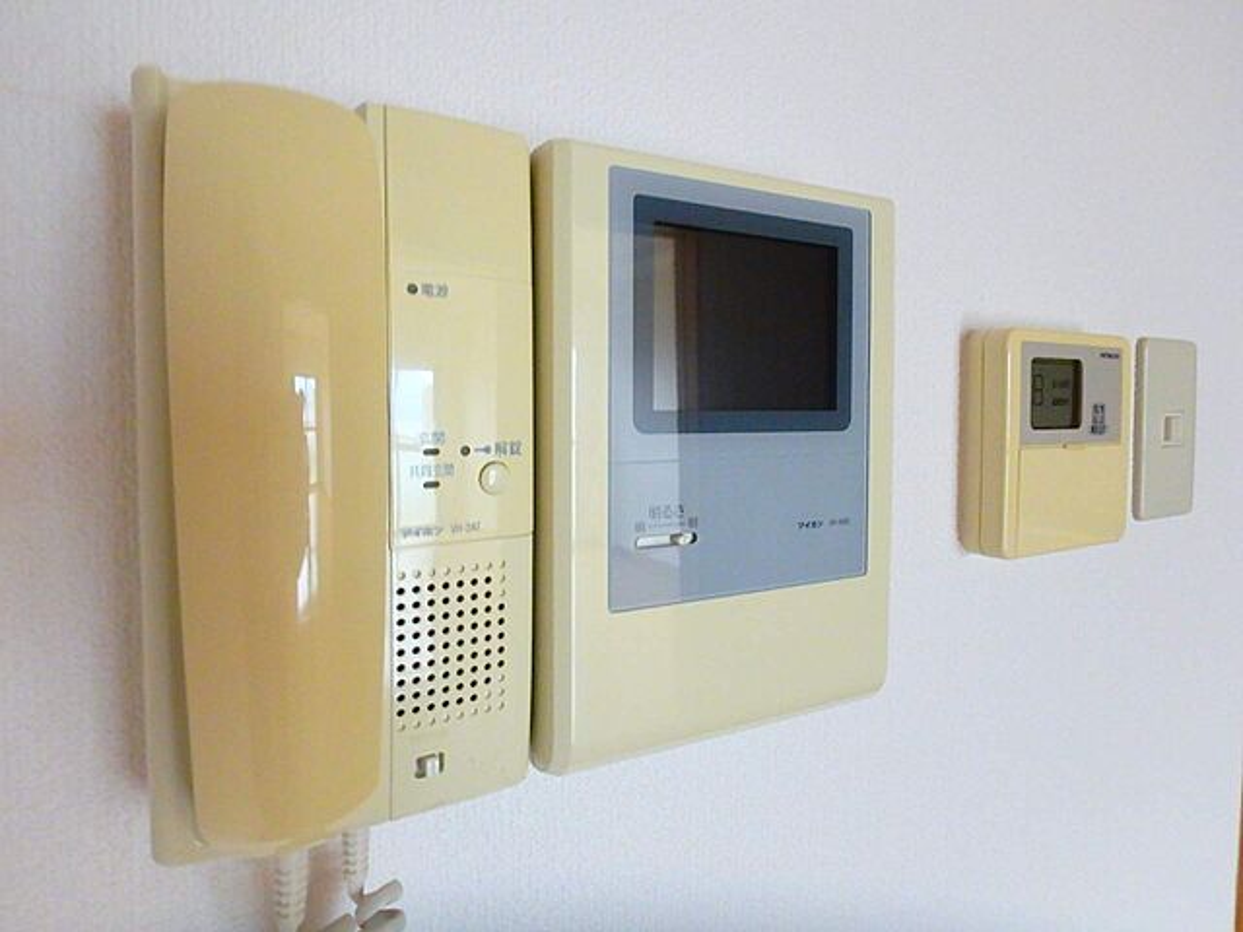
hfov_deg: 79.0
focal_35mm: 21
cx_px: 622
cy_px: 466
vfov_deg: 63.4
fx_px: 754
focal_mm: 3.7
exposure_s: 1/25
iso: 800
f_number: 3.5
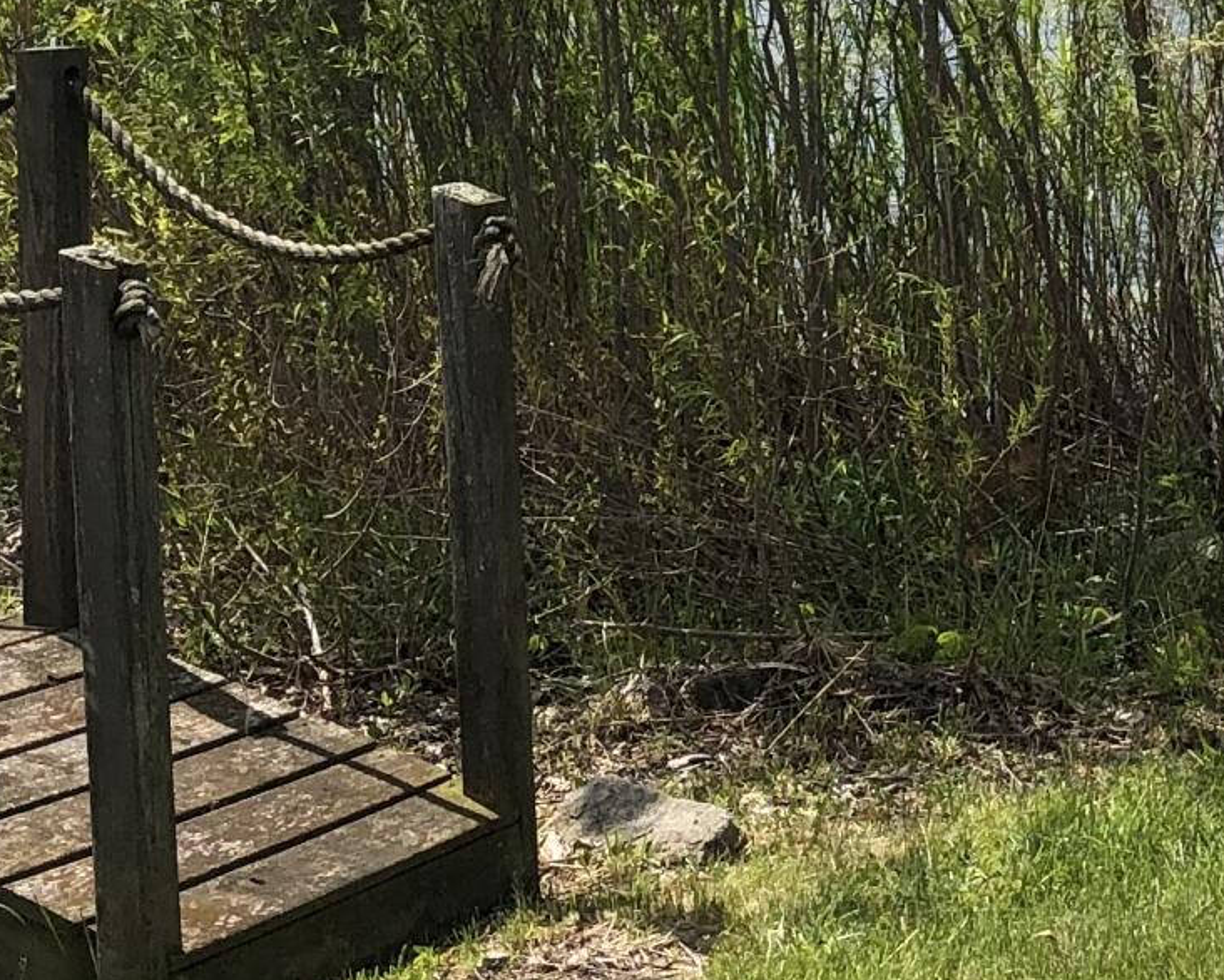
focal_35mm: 112
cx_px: 1269
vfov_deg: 13.4
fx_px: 4058
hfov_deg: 16.7
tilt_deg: -1.9
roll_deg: +1.4
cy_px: -169
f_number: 1.8
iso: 20
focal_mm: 4
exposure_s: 1/2288
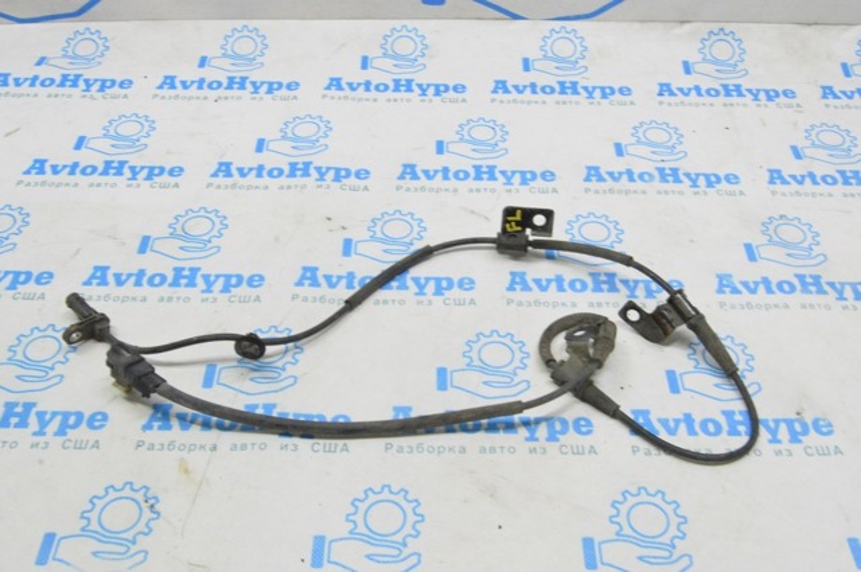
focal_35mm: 39
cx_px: 430
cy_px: 286
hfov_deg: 49.6
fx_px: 932
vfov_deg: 34.1
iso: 6400
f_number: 20
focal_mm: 26
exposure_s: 1/20
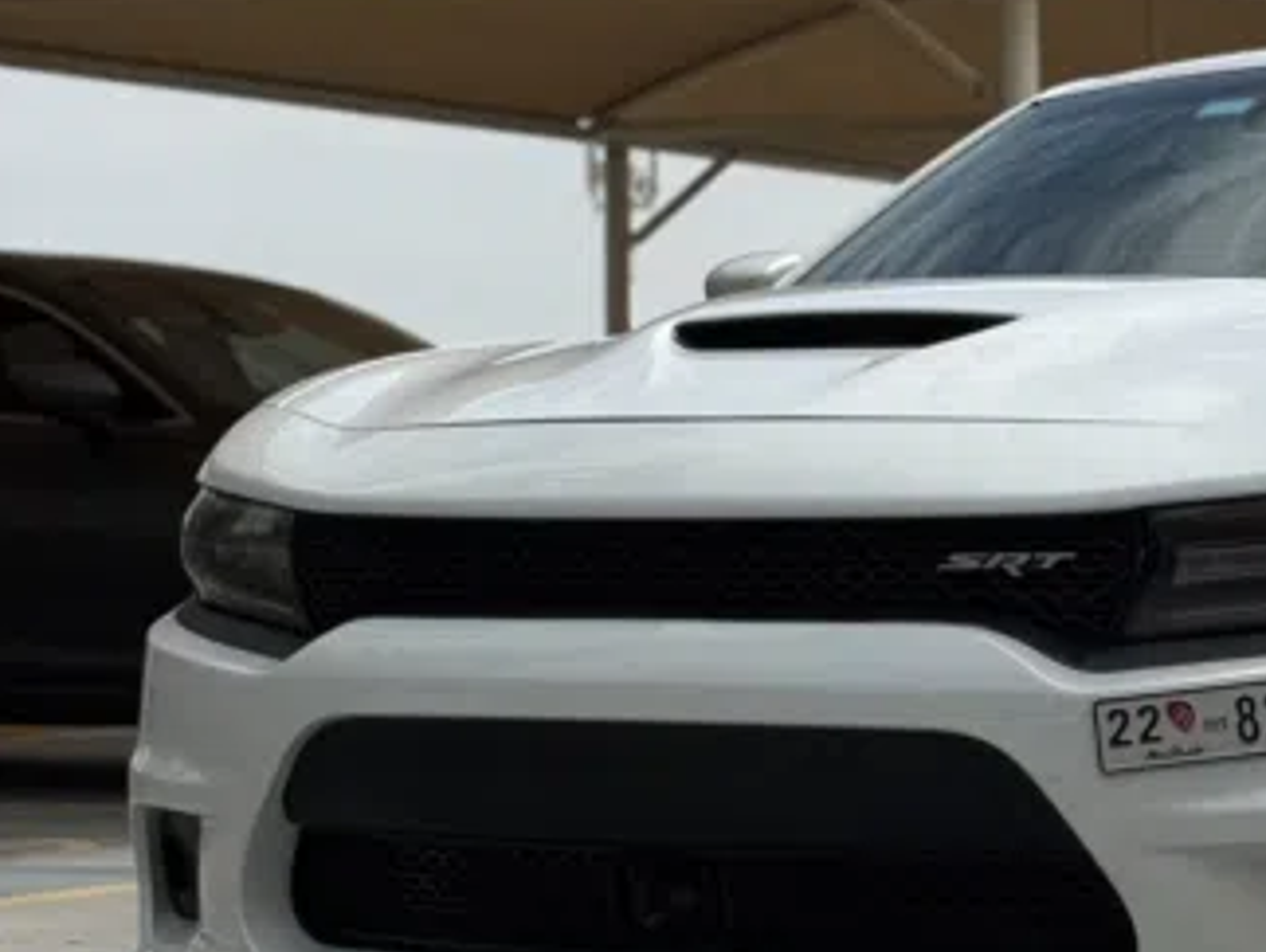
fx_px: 3478
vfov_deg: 15.6
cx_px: 1235
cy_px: 411
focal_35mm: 95
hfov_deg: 20.1
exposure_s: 1/11364
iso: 80
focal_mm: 6.76
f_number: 1.78
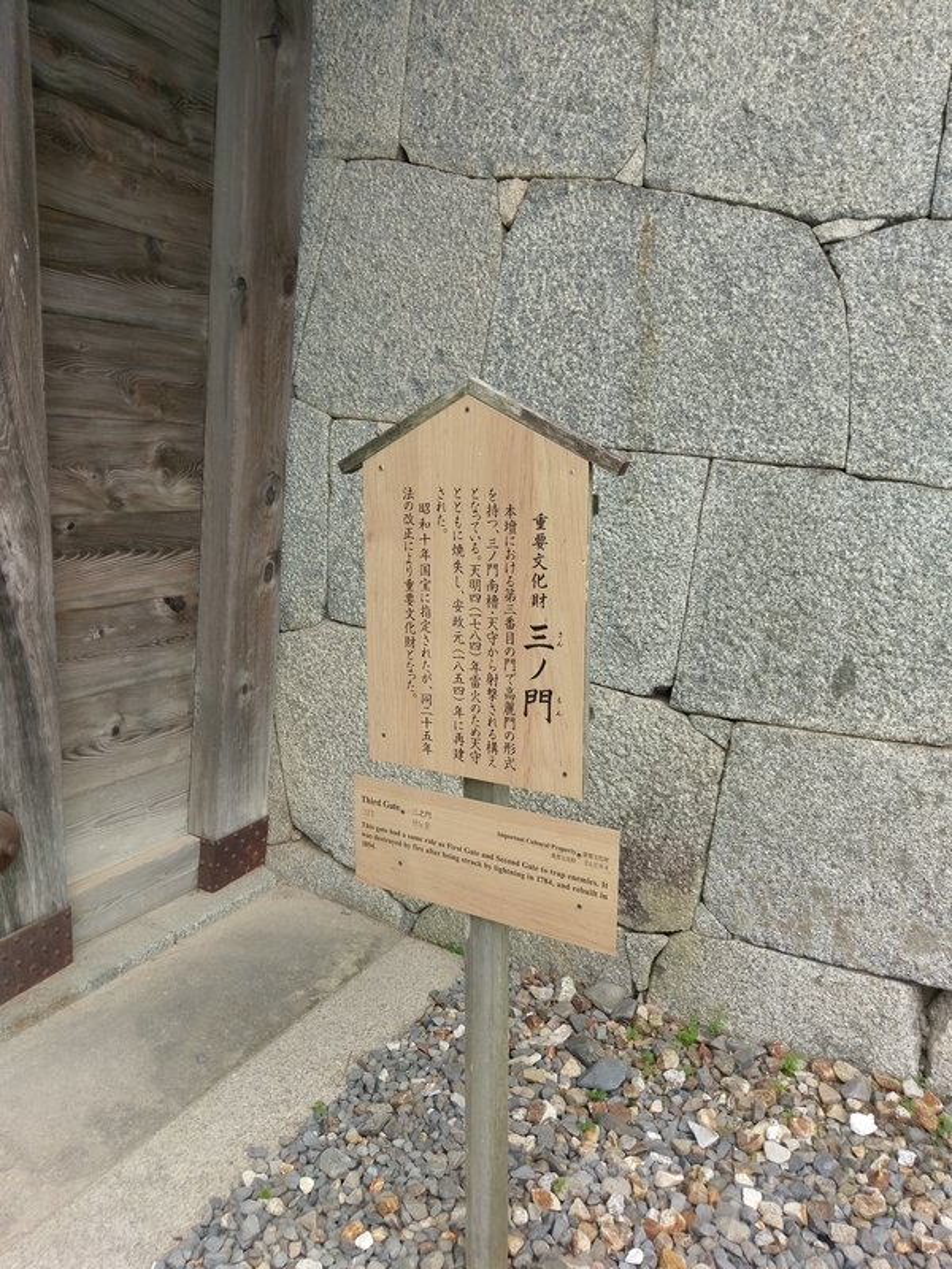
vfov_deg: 67.3
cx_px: 476
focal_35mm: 26
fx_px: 953
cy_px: 634
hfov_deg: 53.1
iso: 100
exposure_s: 1/530
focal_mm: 4.58
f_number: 1.8
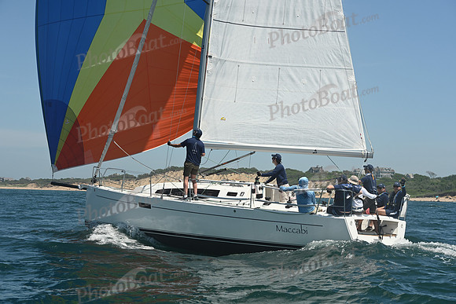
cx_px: 228
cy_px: 152
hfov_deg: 28.8
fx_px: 887
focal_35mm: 70
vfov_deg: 19.5
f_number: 8
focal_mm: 70
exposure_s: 1/1000
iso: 320
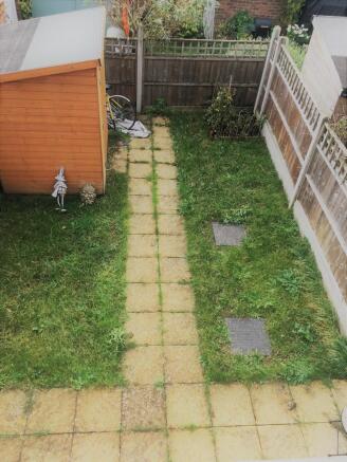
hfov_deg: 48.2
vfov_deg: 61.6
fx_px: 387
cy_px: 231
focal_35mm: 29
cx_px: 174
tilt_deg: -46.4
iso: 32
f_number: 2.2
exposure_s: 1/33
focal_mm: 4.15
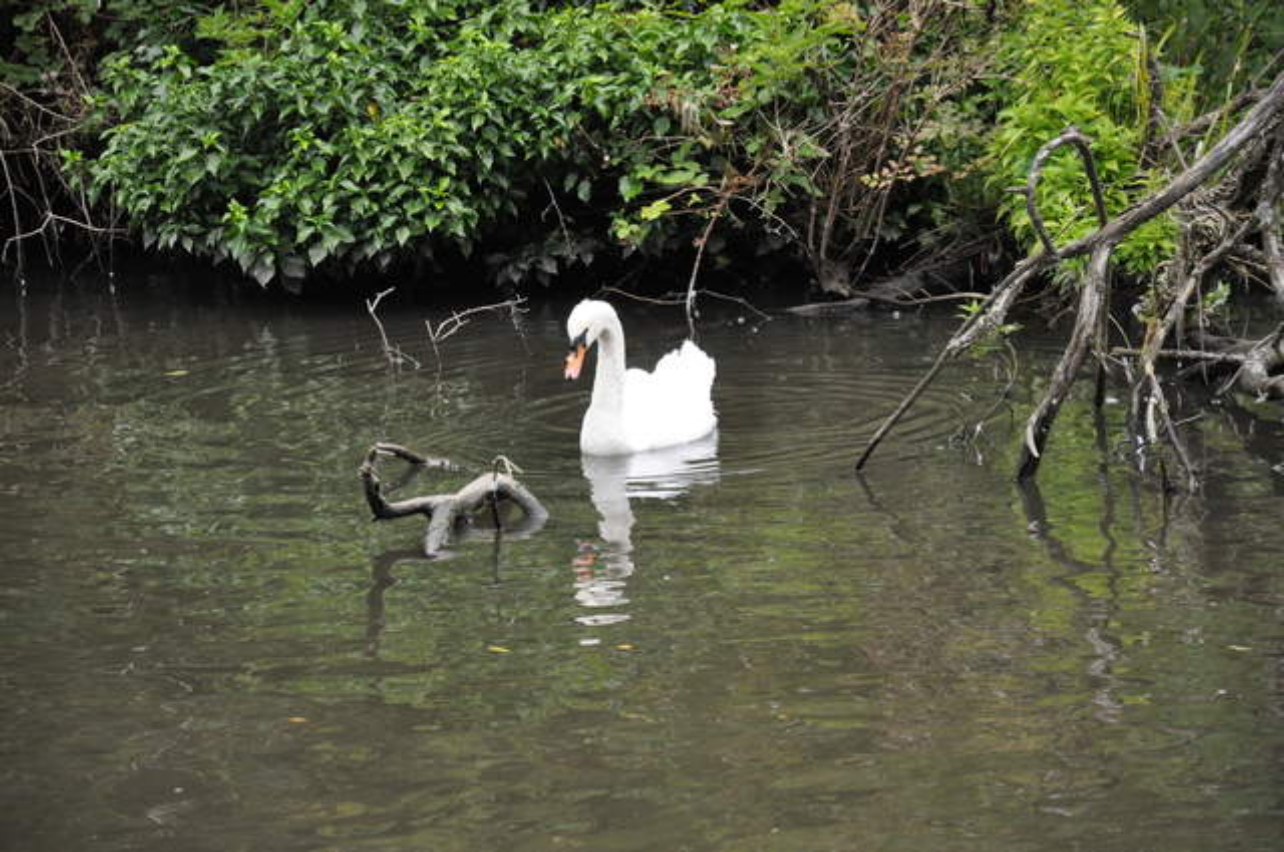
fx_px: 5610
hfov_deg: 13.1
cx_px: 642
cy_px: 426
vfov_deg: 8.7
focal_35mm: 158
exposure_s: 1/500
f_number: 5.6
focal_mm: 105
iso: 1400
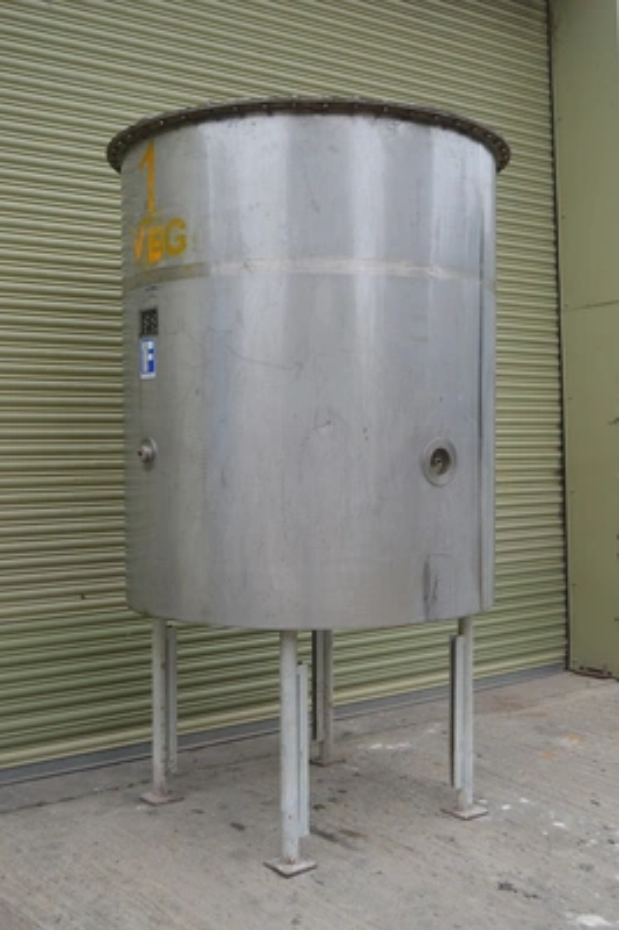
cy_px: 465
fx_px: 1008
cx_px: 310
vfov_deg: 49.6
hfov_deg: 34.2
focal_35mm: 39
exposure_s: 1/125
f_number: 5.6
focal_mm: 26
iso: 200
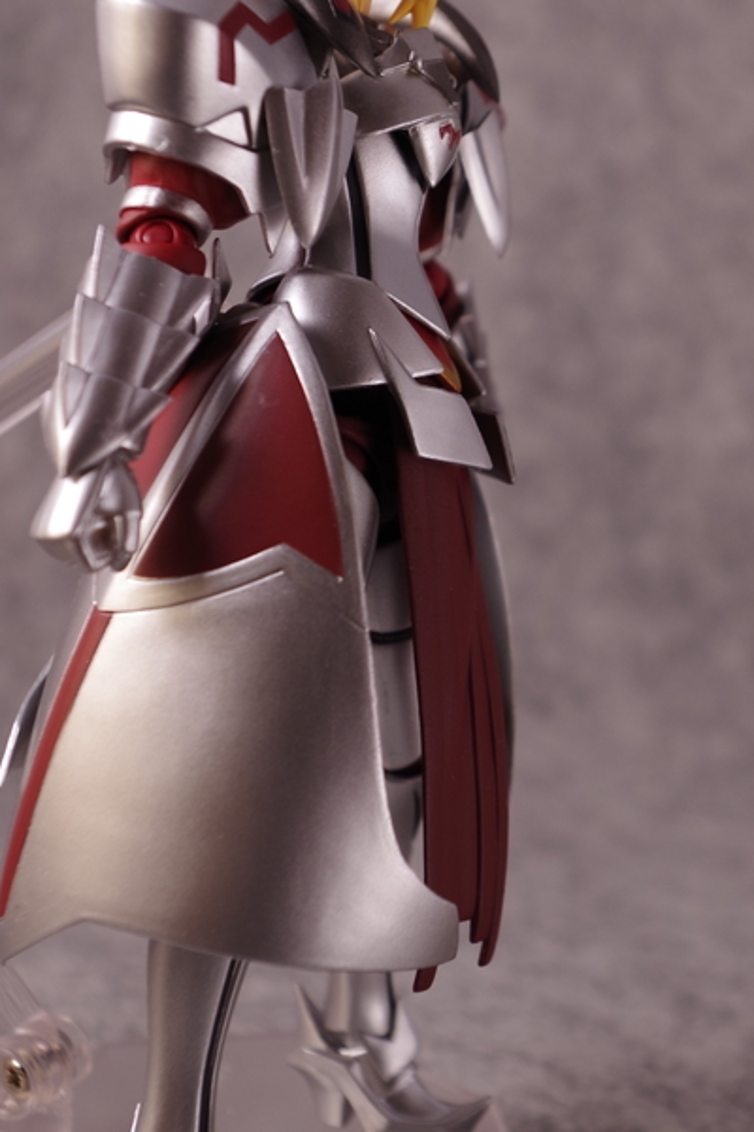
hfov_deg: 23.2
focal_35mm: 58
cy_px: 566
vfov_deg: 34.5
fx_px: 1822
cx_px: 555
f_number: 5
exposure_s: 1/2.5
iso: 100
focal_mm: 23.13
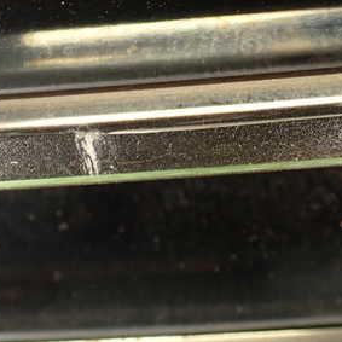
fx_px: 671
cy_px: 156
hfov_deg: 28.3
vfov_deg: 28.6
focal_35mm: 60
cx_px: 93
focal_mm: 5.79
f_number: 2.4
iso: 200
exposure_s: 1/30
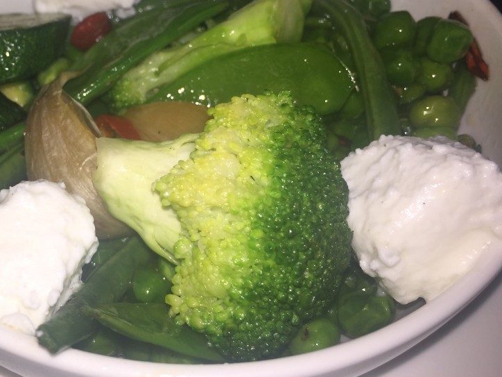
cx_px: 167
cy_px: 156
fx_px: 595
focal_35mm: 41
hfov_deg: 45.1
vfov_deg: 35.0
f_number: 2.2
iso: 32
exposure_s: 1/329
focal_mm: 4.15
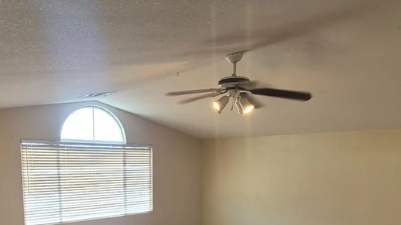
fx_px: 298
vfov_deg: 39.0
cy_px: 196
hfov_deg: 67.5
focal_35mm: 28
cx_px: 168
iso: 50
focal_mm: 1.74
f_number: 2.2
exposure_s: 1/60
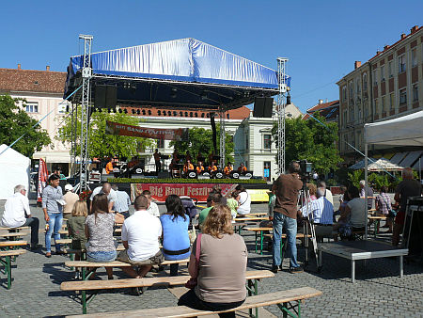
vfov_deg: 40.7
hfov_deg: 52.6
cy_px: 159
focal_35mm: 35
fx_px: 428
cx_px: 212
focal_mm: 7.4
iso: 100
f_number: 7.1
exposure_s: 1/400
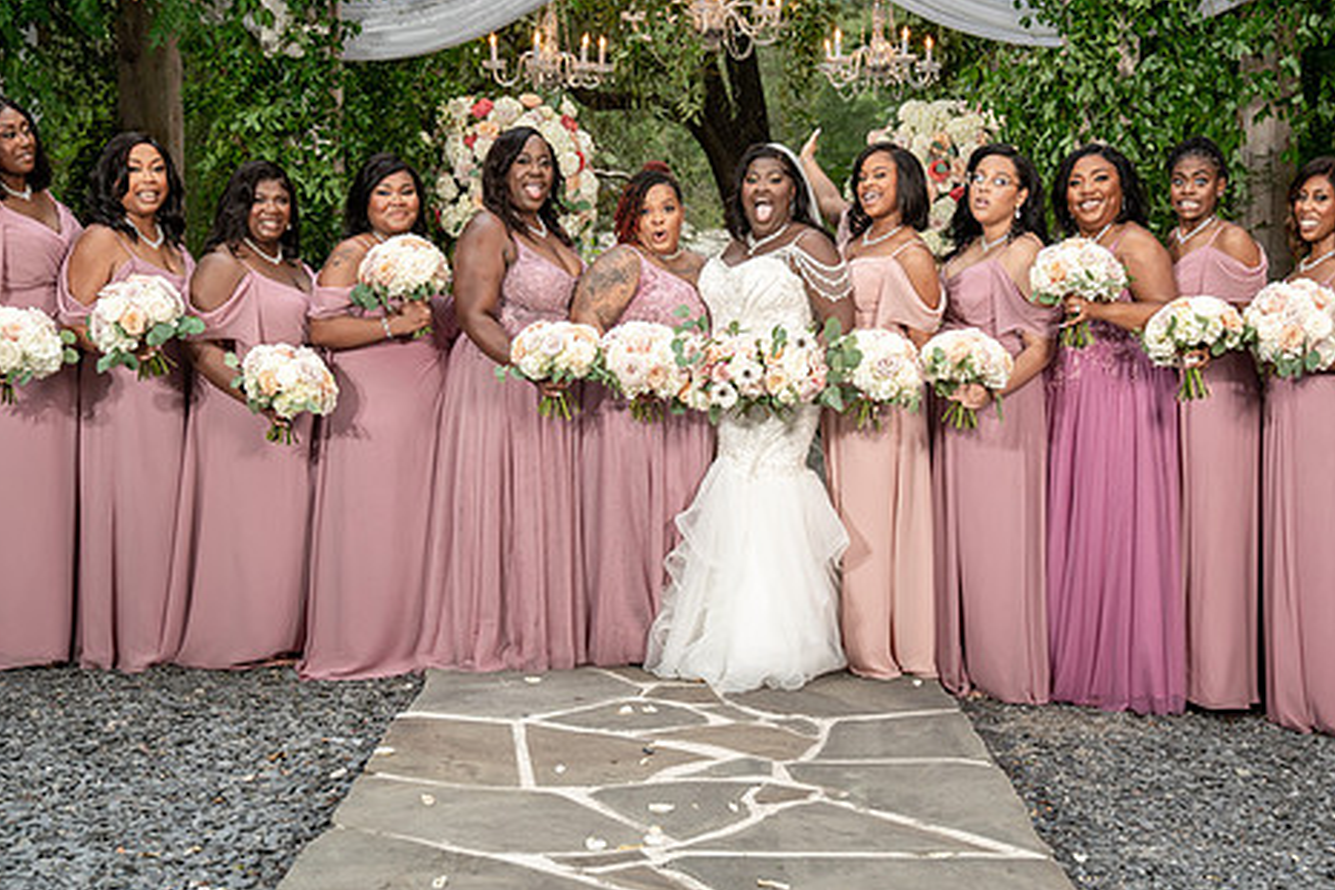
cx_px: 728
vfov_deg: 26.0
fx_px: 1928
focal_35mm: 52
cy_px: 436
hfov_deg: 38.2
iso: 640
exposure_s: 1/200
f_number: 4
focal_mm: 39
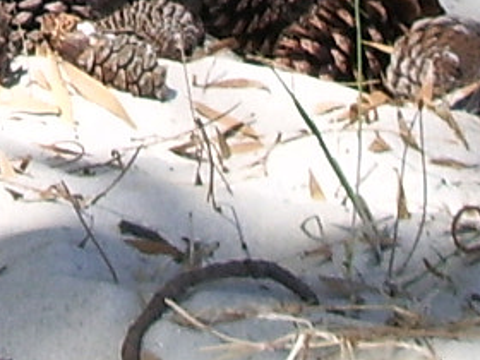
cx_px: -165
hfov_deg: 7.6
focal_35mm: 256
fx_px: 3550
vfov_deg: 5.6
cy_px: -555
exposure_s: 1/125
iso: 50
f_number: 4.3
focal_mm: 5.8
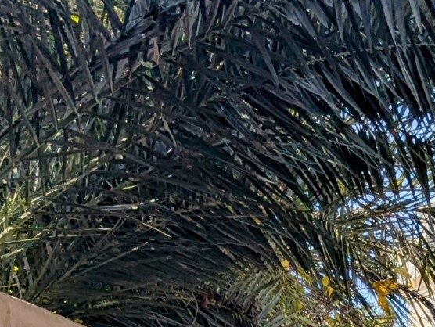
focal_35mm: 108
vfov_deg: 12.0
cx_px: 690
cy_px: 681
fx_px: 1358
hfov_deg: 16.3
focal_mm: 6.81
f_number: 1.85
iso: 44
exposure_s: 1/2179
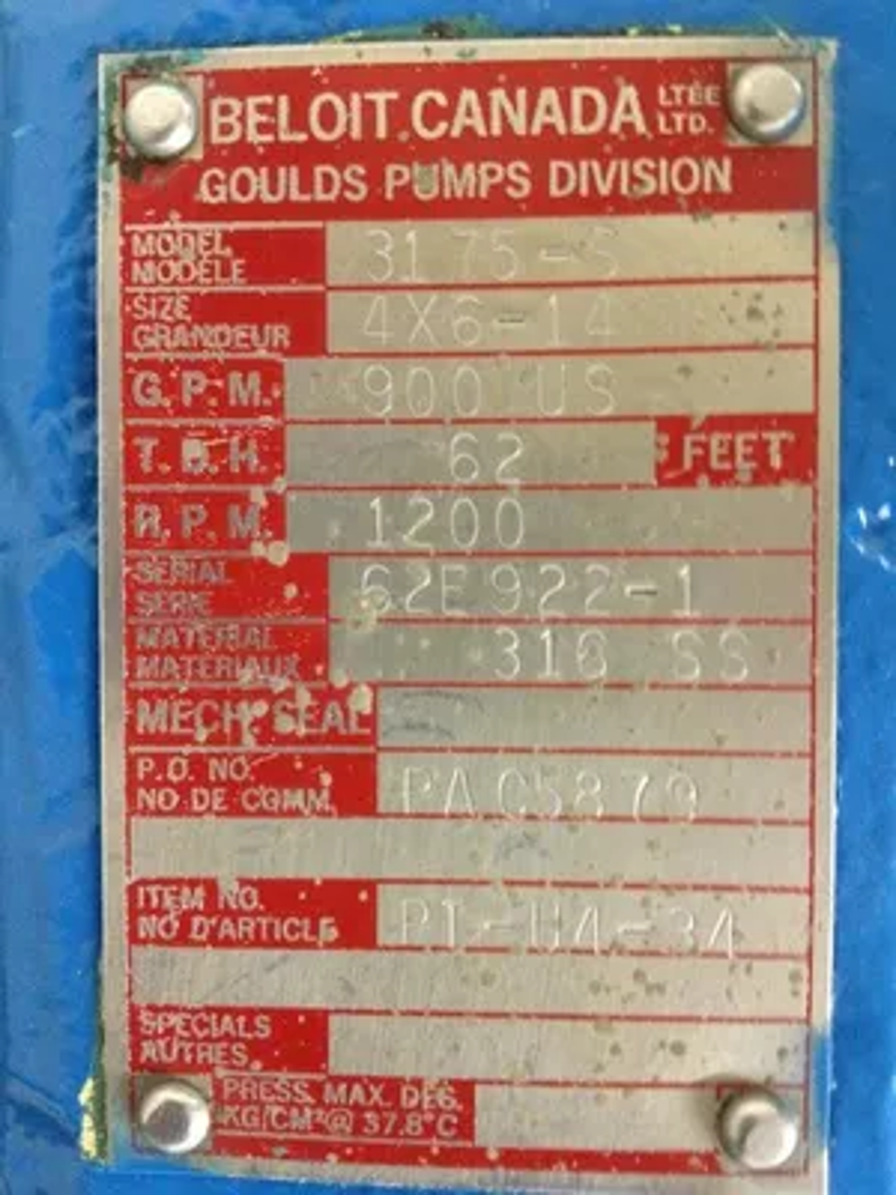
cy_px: 598
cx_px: 448
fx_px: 1208
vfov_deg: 52.6
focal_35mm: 35
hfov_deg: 40.7
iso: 400
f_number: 2.4
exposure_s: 1/15
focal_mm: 4.28
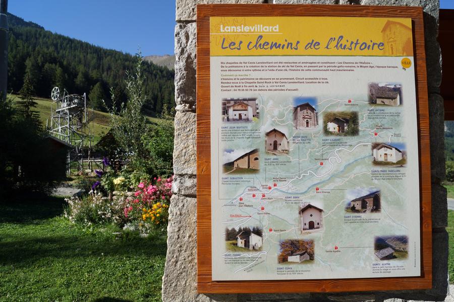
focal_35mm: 27
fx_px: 340
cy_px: 151
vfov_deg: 47.9
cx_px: 227
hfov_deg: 67.4
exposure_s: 1/400
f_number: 6.3
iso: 100
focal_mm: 18
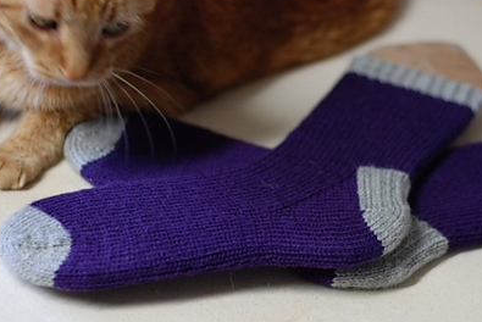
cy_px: 195
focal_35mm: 95
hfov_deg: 21.4
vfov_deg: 14.4
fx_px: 1273
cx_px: 287
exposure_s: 1/80
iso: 500
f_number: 2.2
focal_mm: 50
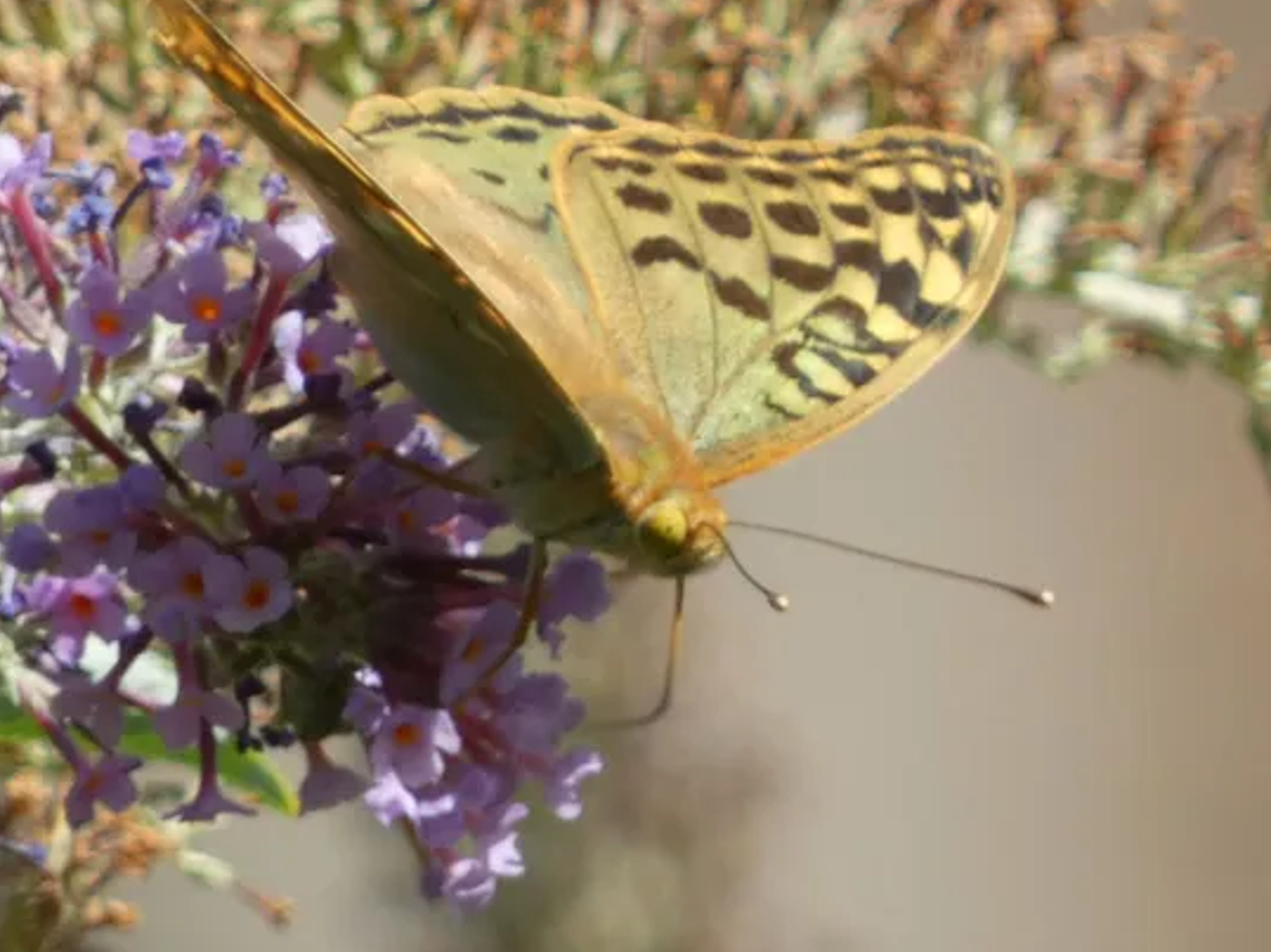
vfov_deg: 1.0
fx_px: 52409
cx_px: 562
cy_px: 442
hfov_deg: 1.4
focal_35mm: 1428
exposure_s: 1/250
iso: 80
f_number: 5.9
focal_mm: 215
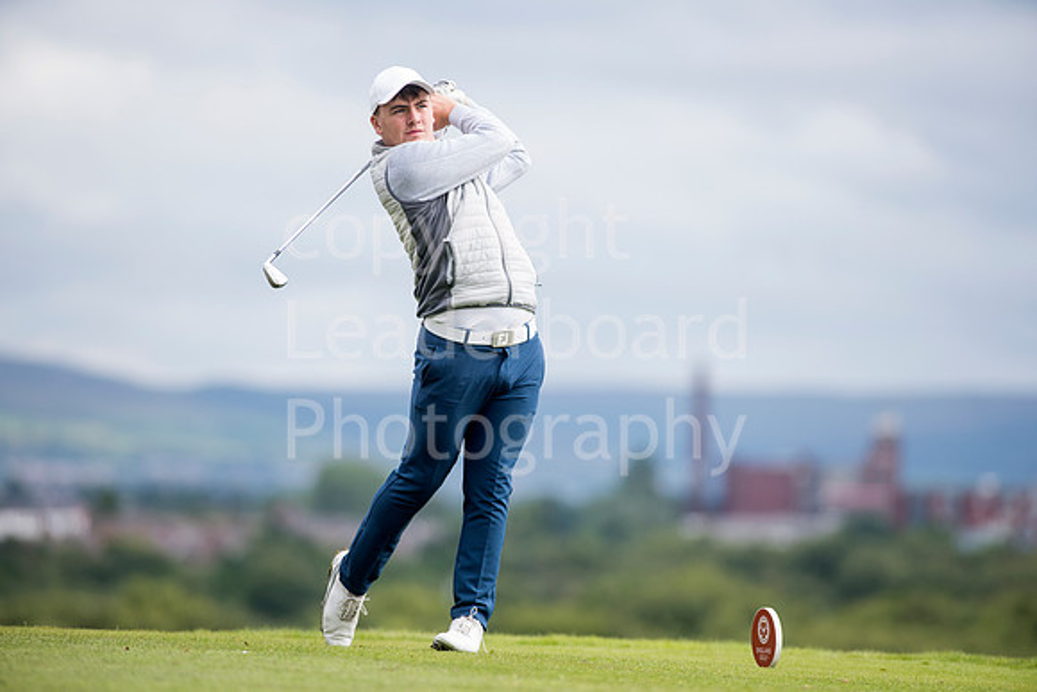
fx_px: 8643
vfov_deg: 4.6
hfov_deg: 6.9
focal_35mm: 300
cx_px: 518
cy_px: 346
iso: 640
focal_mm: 300
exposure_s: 1/2000
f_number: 4.5
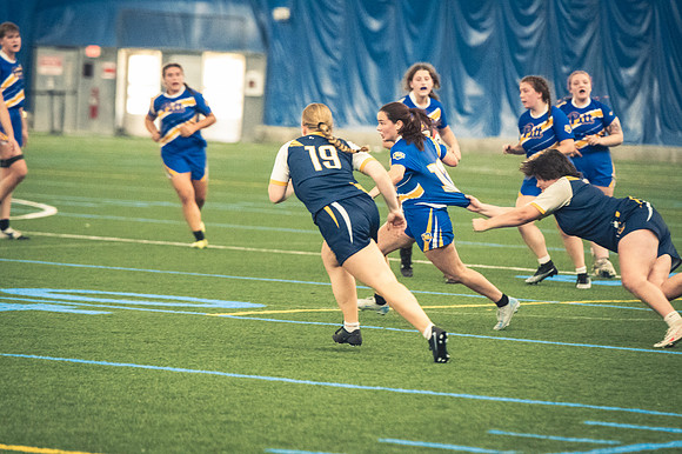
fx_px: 4544
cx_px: 341
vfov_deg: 5.7
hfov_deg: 8.6
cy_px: 227
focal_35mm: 240
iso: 12800
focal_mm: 160
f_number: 2.8
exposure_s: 1/500
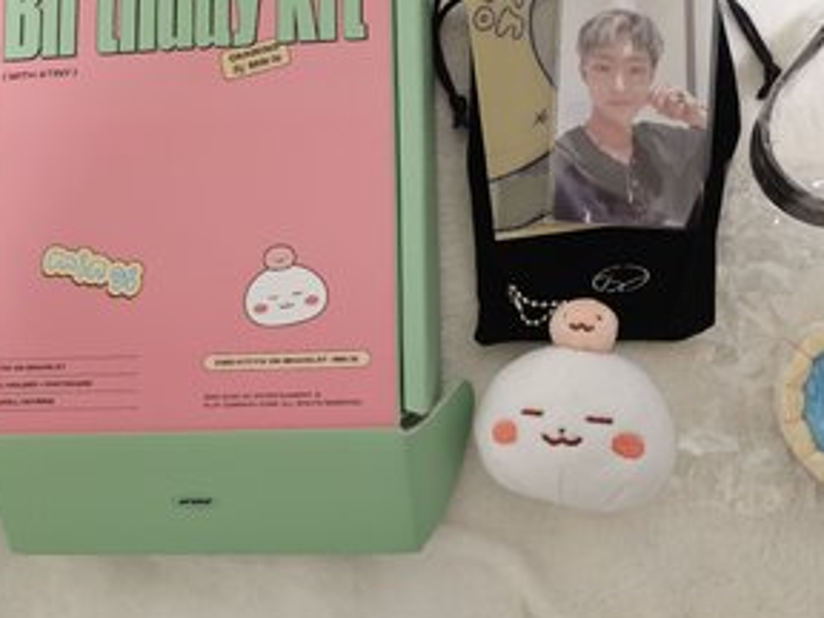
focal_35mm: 32
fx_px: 762
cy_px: 240
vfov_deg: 43.9
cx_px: 486
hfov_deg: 56.5
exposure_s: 1/30
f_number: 1.7
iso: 640
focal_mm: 6.3
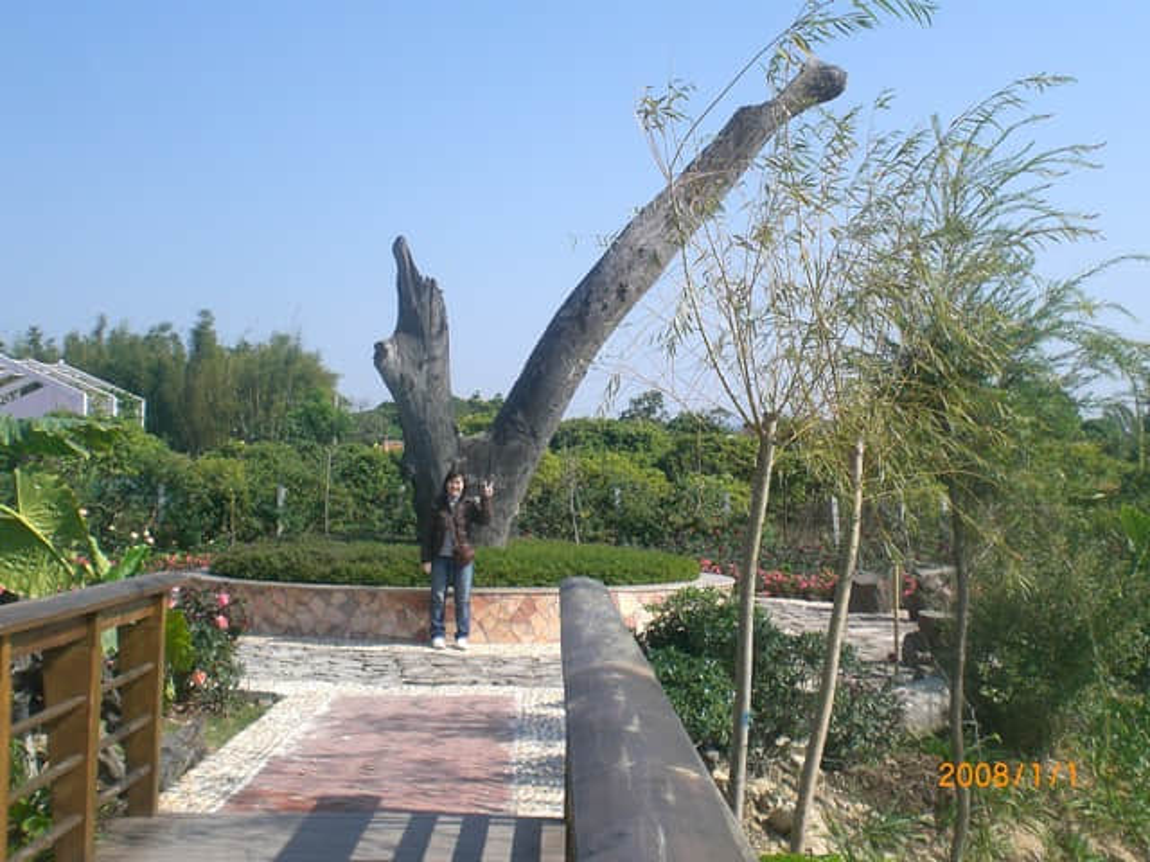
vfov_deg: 28.6
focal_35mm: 51
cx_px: 575
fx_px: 1694
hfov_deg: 37.5
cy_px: 431
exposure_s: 1/250
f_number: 5.1
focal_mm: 8.44
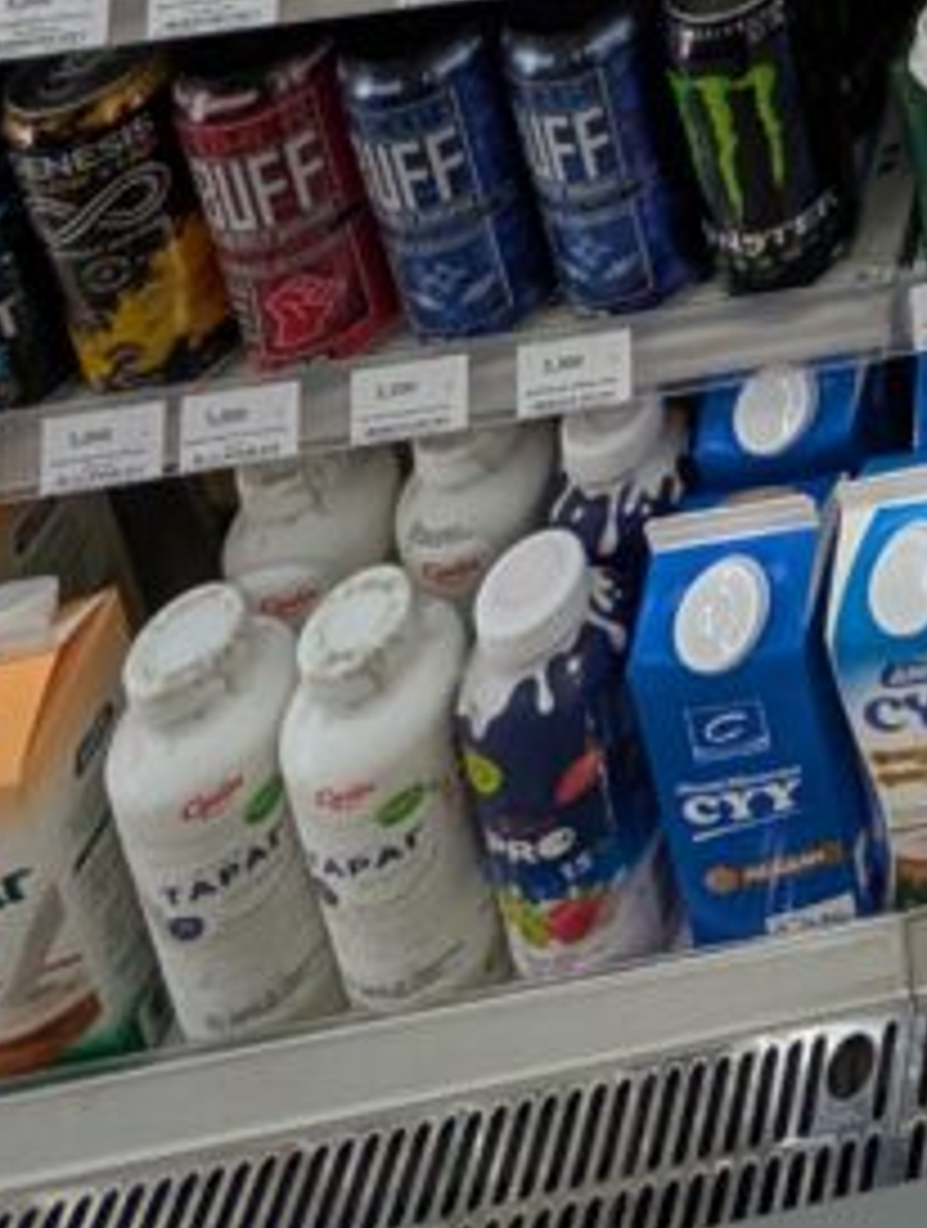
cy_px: -1044
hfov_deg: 22.2
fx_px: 1601
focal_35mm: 45
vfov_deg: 21.7
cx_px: 1600
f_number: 1.7
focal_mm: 2.02
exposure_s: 1/193
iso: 50
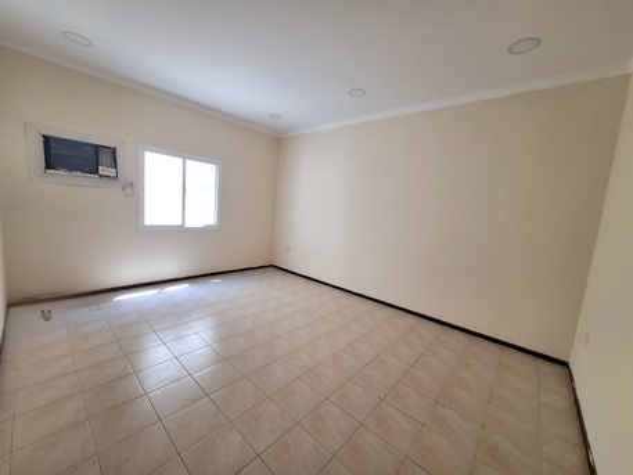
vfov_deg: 89.9
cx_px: 316
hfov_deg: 106.2
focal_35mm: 13
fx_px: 238
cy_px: 238
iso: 80
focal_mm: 1.74
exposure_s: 1/50
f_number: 2.2
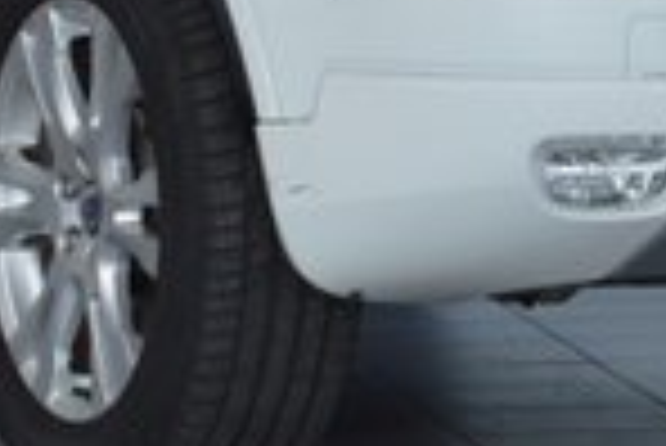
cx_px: 324
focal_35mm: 402
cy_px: -122
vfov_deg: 3.4
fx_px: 7444
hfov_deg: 5.1
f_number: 5.3
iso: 400
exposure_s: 1/100
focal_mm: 62
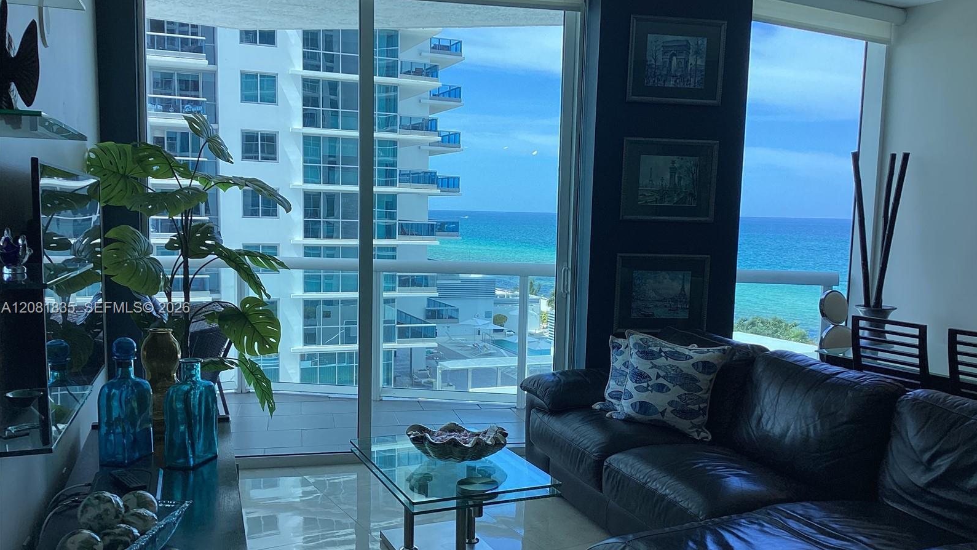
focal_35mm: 34
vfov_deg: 34.6
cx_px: 491
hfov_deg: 58.0
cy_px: 309
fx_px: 881
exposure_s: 1/171
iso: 25
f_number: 2.4
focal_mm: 3.3
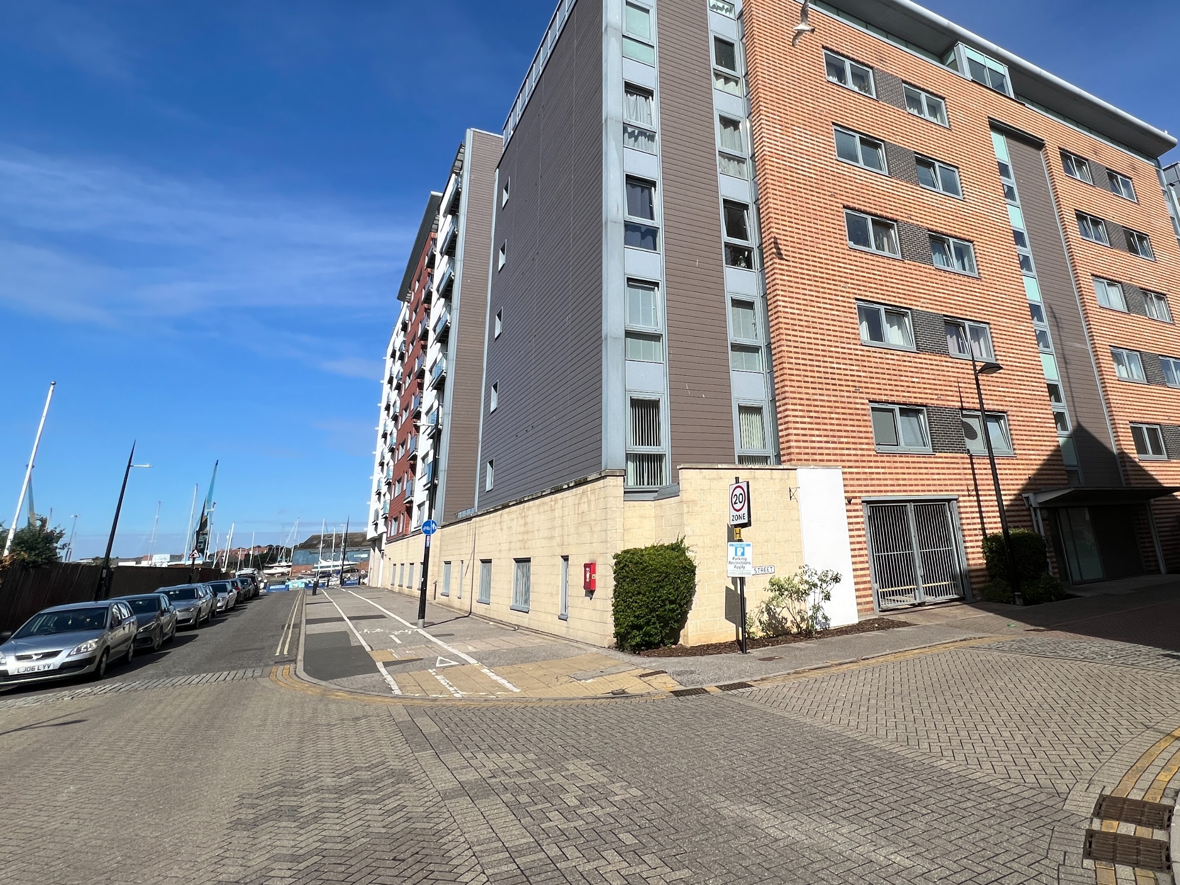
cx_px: 723
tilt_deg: +18.4
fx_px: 614
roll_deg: +3.0
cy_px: 327
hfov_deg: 86.4
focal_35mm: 18
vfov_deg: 70.3
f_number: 1.8
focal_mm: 1.57
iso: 32
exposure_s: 1/2320
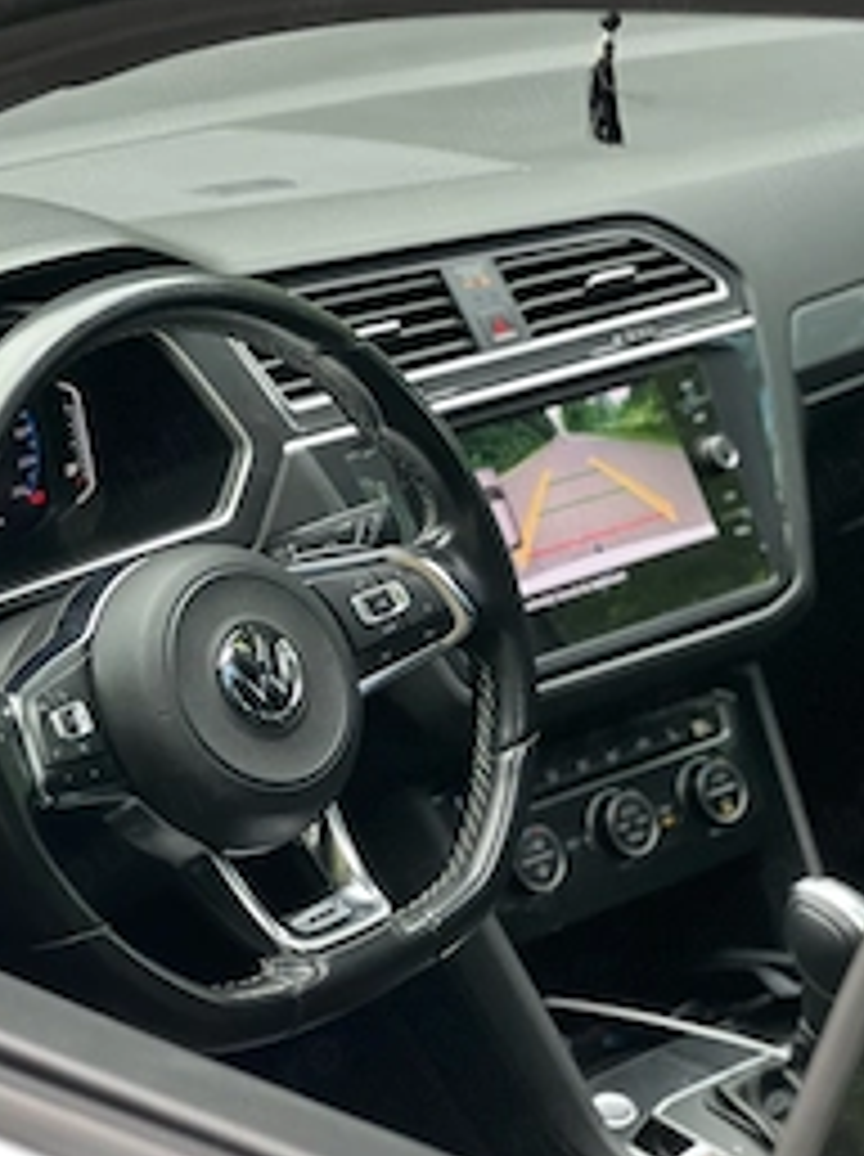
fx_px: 4004
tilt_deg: -18.7
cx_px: 288
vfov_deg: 16.4
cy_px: 495
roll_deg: -1.1
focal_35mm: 120
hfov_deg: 12.3
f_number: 2.8
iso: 250
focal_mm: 9
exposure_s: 1/69
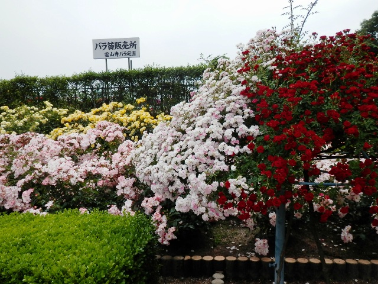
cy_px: 142
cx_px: 189
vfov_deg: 46.8
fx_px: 328
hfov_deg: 60.0
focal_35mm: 30
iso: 80
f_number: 9.4
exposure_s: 1/160
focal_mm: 5.5
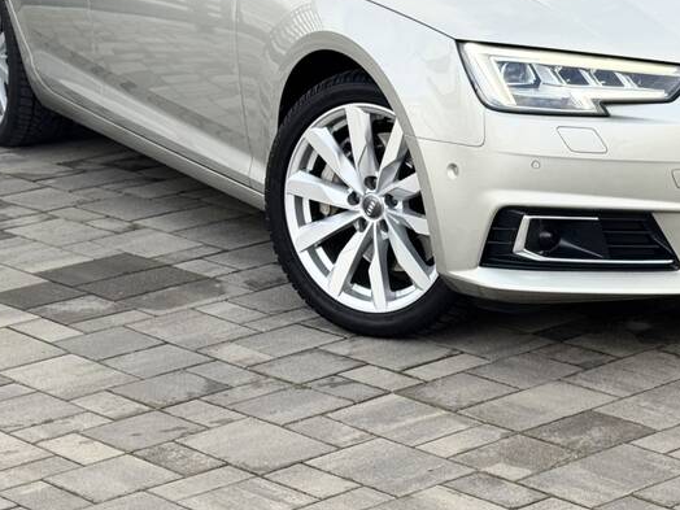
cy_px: 66
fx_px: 2161
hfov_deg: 17.8
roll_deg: +0.8
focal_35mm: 110
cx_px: 488
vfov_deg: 13.4
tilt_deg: -10.8
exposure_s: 1/633
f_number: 1.78
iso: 64
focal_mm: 6.76
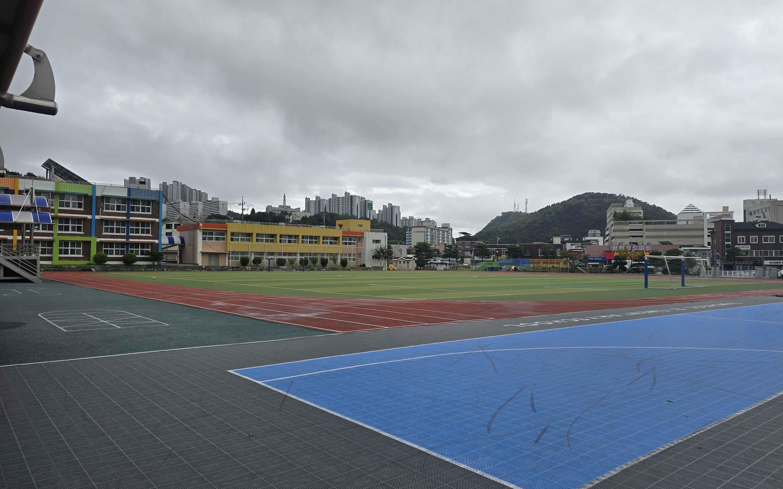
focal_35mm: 25
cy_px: 257
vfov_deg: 49.3
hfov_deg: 72.5
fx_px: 533
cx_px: 401
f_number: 1.7
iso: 12
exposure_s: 1/612
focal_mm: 6.3
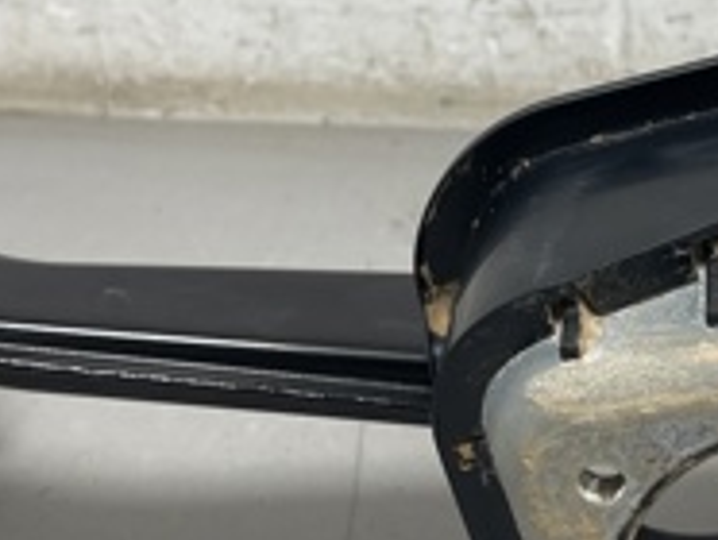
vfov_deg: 17.2
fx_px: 1786
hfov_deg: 22.5
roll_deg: -0.3
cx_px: 533
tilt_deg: -22.5
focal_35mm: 86
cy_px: 239
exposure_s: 1/100
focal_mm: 5.1
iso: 80
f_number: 1.6
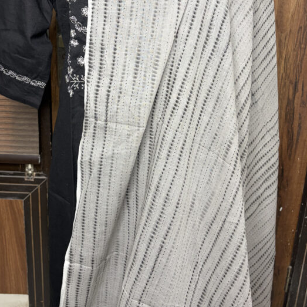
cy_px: 128
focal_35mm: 41
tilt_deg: -17.7
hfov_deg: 40.9
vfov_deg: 40.8
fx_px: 411
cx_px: 144
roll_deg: -3.5
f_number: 1.6
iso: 125
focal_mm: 5.96
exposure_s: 1/50
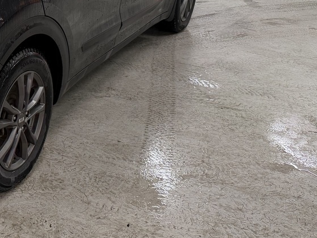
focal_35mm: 62
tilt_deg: -15.1
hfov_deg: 28.5
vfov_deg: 22.8
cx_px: -28
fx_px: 568
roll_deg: -0.7
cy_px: 3
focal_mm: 6.76
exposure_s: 1/50
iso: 160
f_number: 1.78
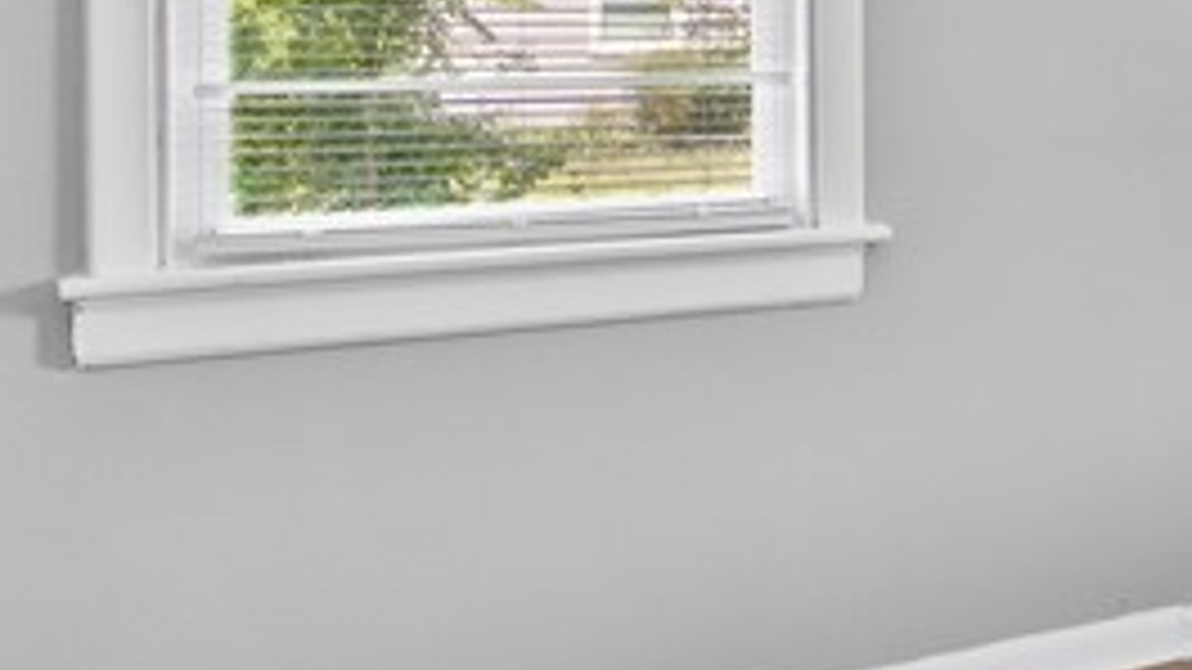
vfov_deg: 19.6
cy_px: 58
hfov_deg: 27.2
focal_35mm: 60
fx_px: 1896
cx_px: 1669
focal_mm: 14
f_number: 9
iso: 1250
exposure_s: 1/15
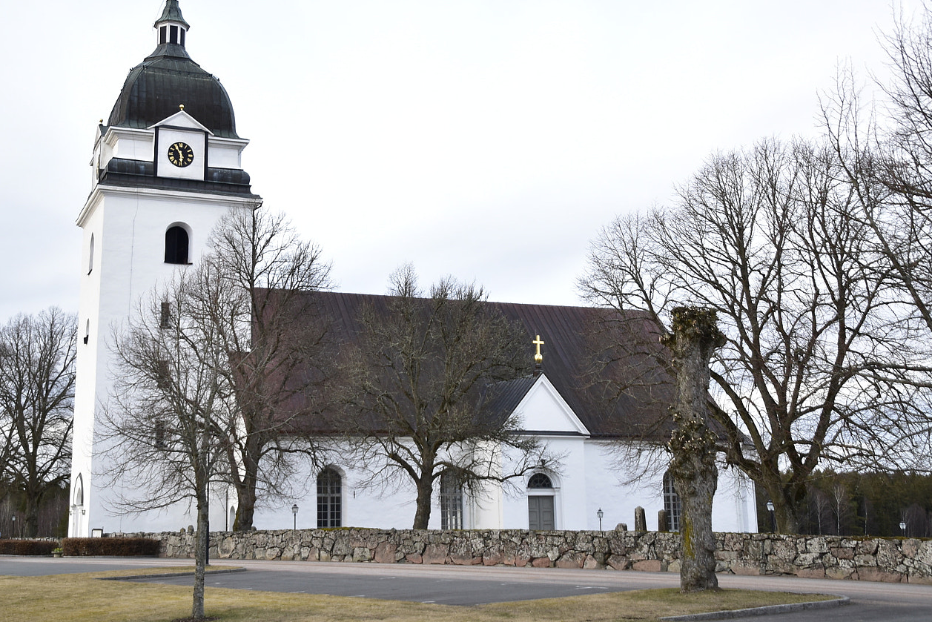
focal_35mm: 42
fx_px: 1088
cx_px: 379
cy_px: 241
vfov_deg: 31.8
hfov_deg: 46.2
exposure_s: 1/60
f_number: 3.5
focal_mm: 22
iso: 250
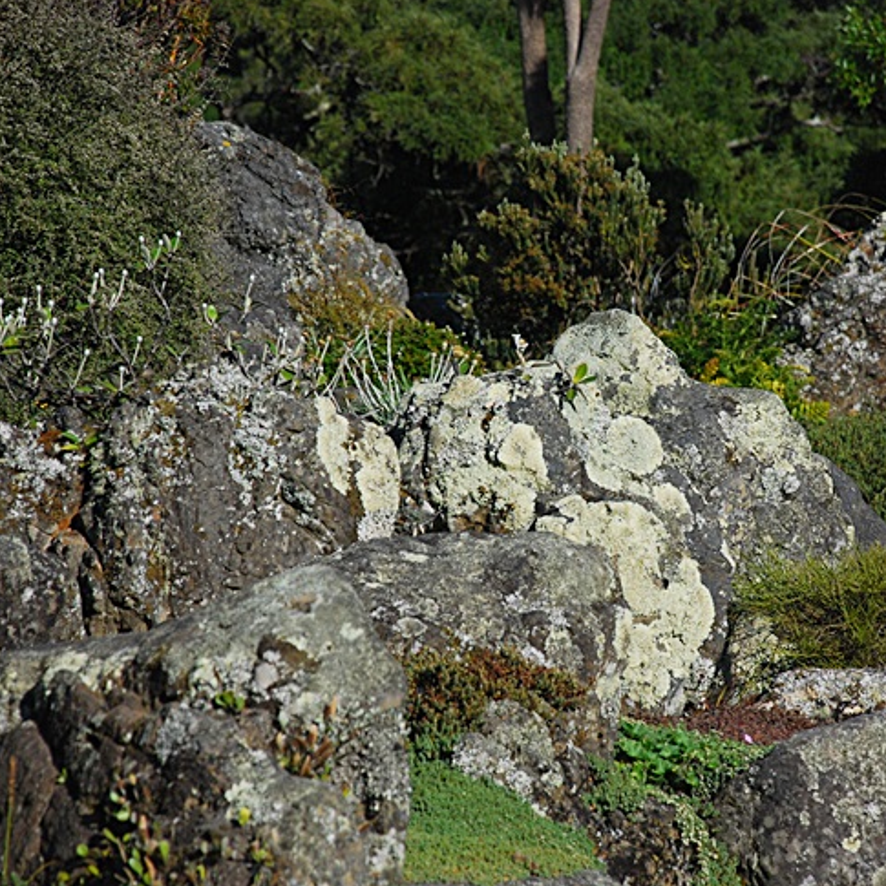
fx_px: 6834
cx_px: 603
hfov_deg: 7.4
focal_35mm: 236
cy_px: 479
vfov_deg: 7.4
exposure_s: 1/2500
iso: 400
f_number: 5.6
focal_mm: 112
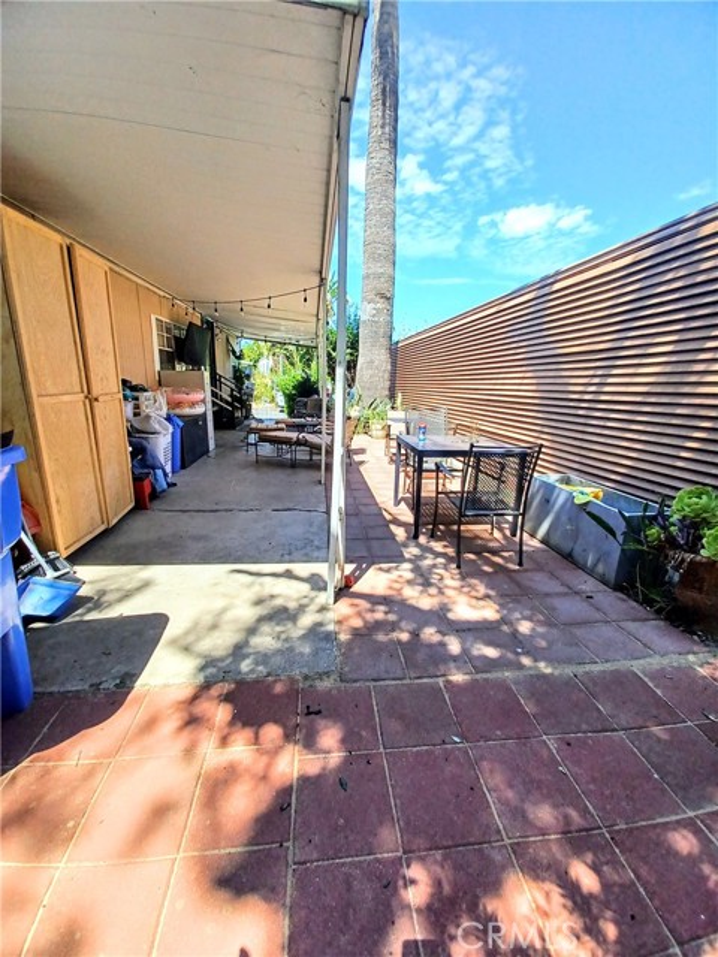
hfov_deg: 89.9
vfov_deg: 106.2
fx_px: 360
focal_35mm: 13
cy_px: 478
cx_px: 359
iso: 40
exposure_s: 1/487
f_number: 2.2
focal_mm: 1.42
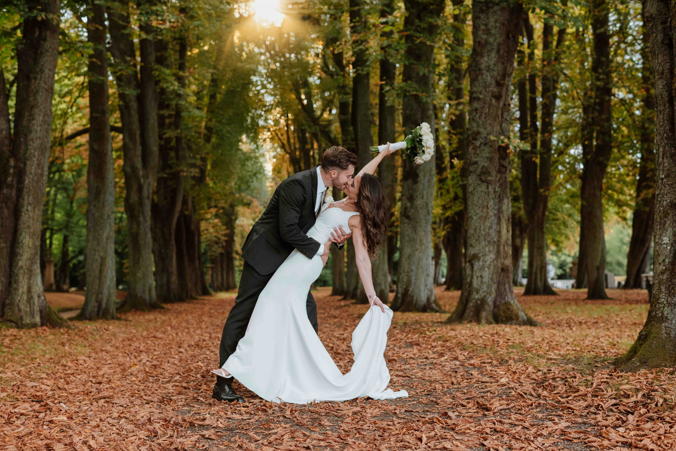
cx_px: 338
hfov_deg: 39.6
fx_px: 939
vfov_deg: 27.0
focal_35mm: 50
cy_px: 226
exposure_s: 1/200
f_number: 2.8
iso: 640
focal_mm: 50
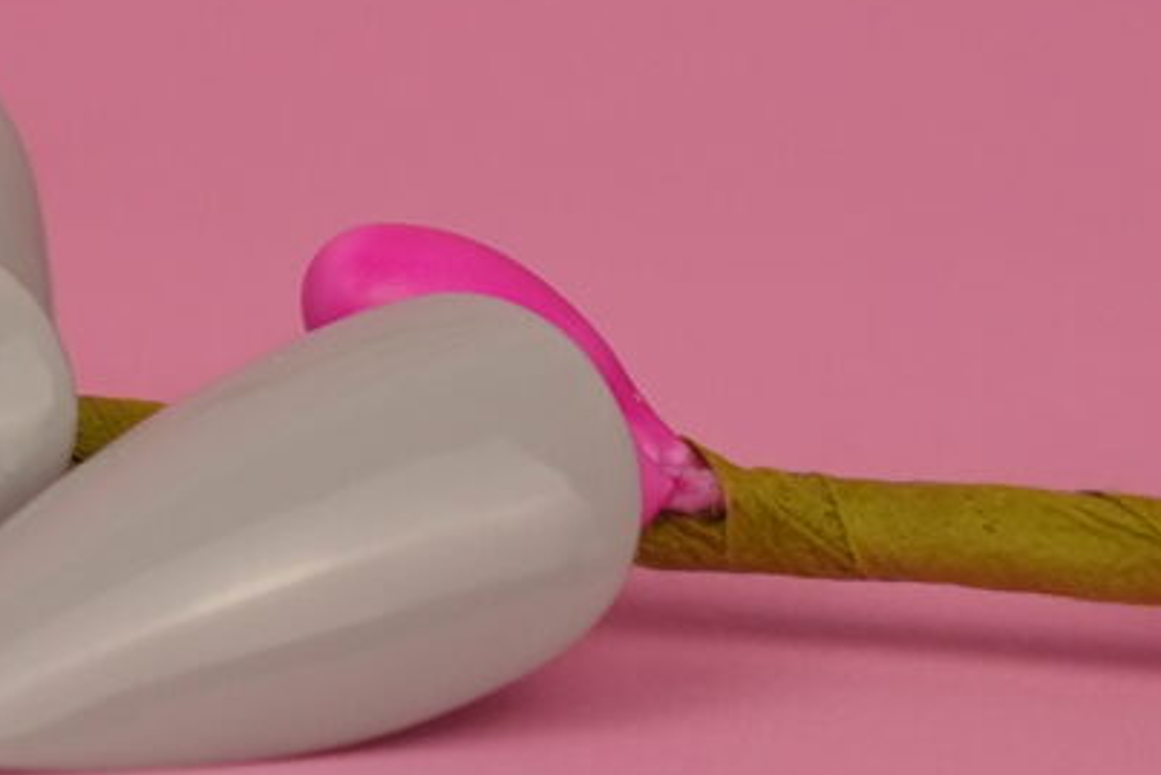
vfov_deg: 4.1
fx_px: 10646
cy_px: -1384
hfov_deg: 6.0
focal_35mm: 330
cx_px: -1645
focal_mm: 35
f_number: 5.6
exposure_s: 1/250
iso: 320
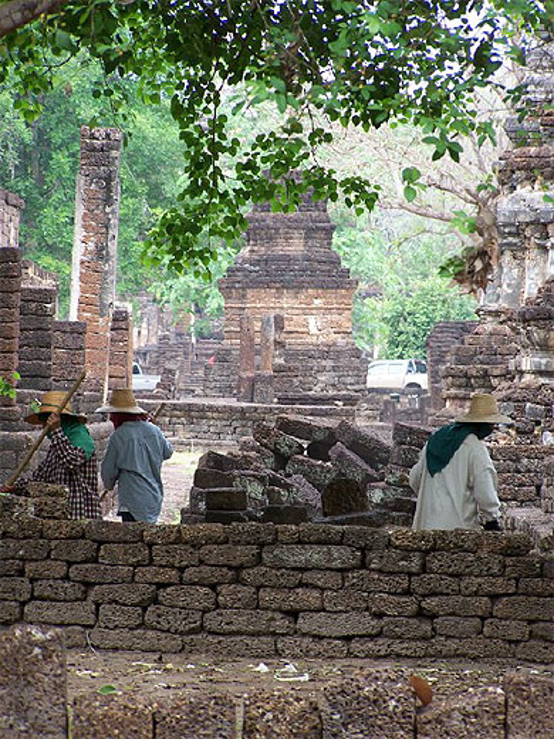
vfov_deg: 9.1
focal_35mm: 218
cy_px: 370
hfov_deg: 6.8
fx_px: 4652
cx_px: 277
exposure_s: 1/180
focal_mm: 36.2
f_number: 3.2
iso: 80
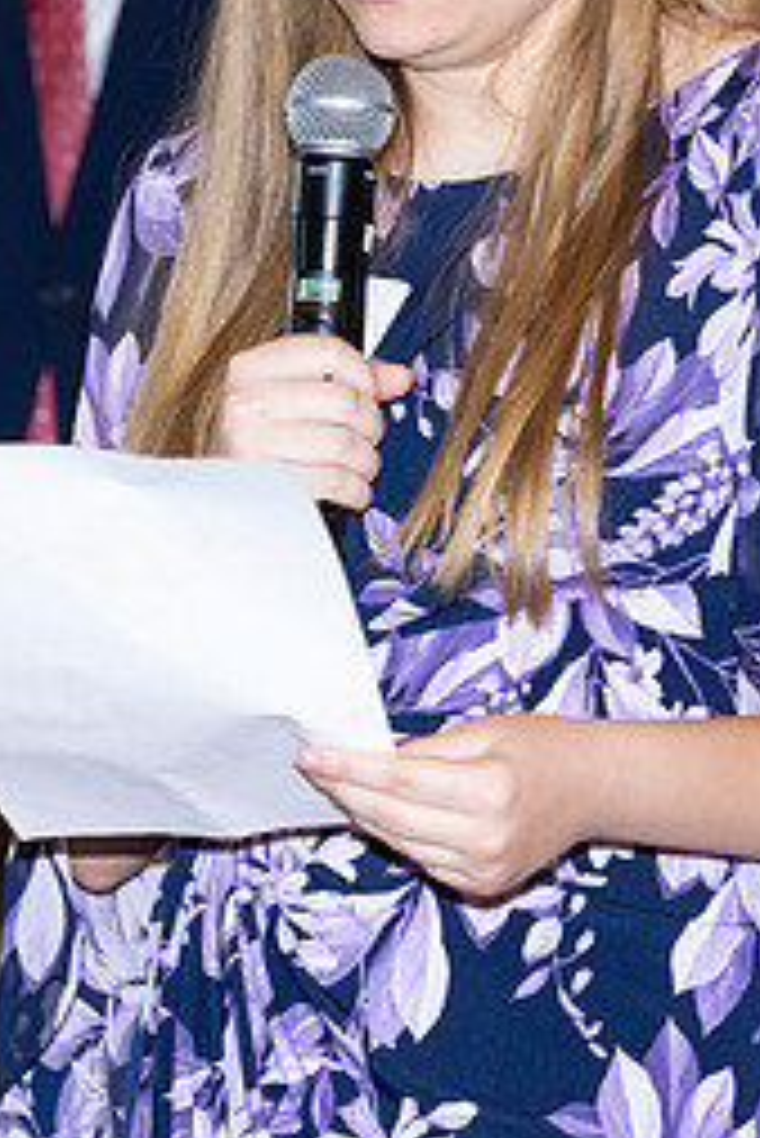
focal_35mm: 320
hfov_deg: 4.3
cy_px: 279
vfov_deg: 6.4
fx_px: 10119
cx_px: 270
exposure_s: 1/100
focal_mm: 120
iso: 1000
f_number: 5.6
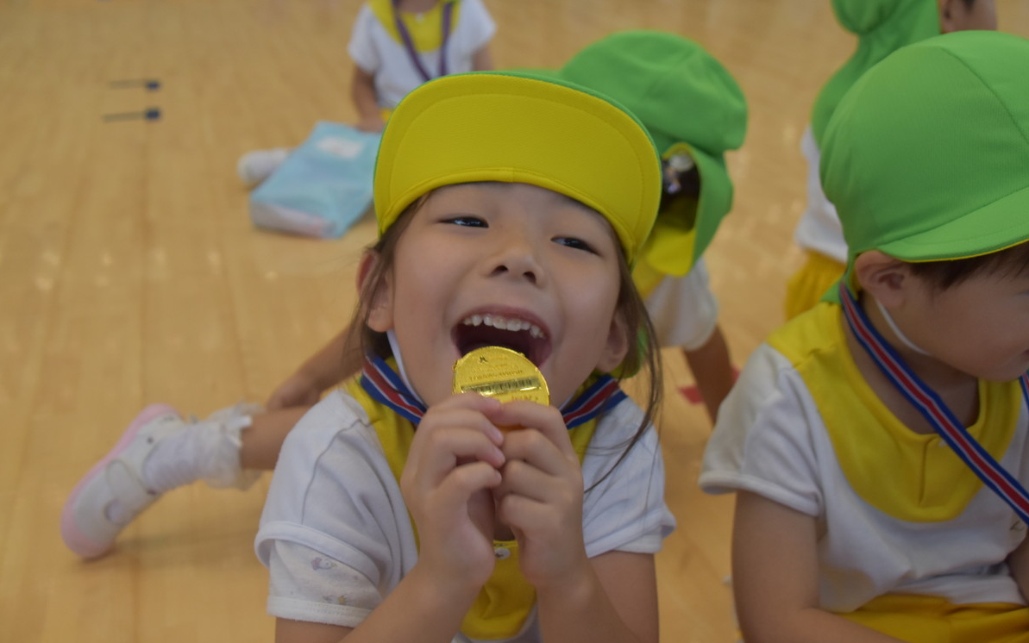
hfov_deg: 49.3
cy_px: 305
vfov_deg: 32.0
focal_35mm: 40
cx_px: 513
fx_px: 1122
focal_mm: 26
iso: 720
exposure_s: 1/250
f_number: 4
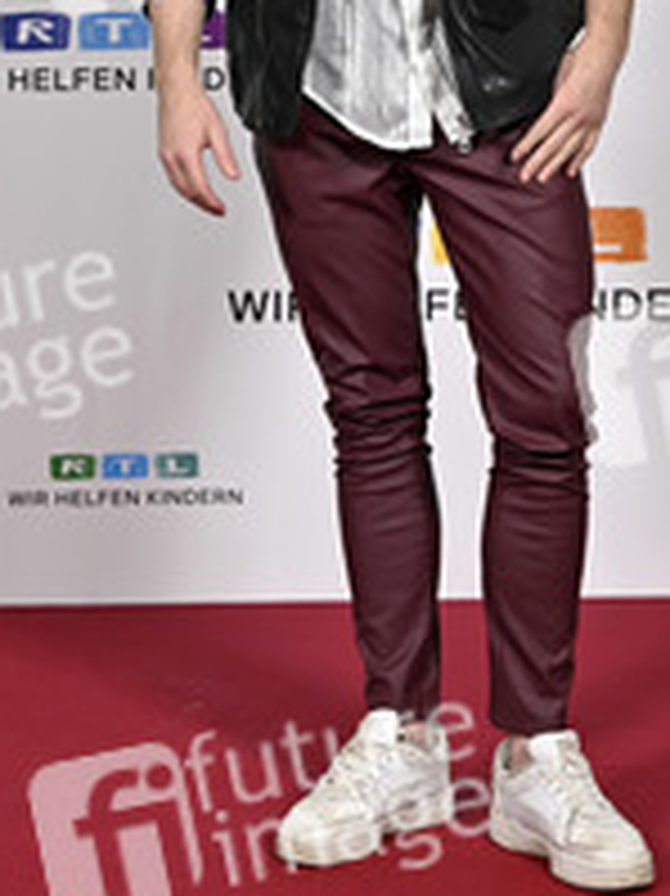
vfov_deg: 17.4
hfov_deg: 13.2
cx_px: 391
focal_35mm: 112
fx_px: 2893
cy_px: 135
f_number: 4
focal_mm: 58
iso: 1000
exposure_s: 1/320
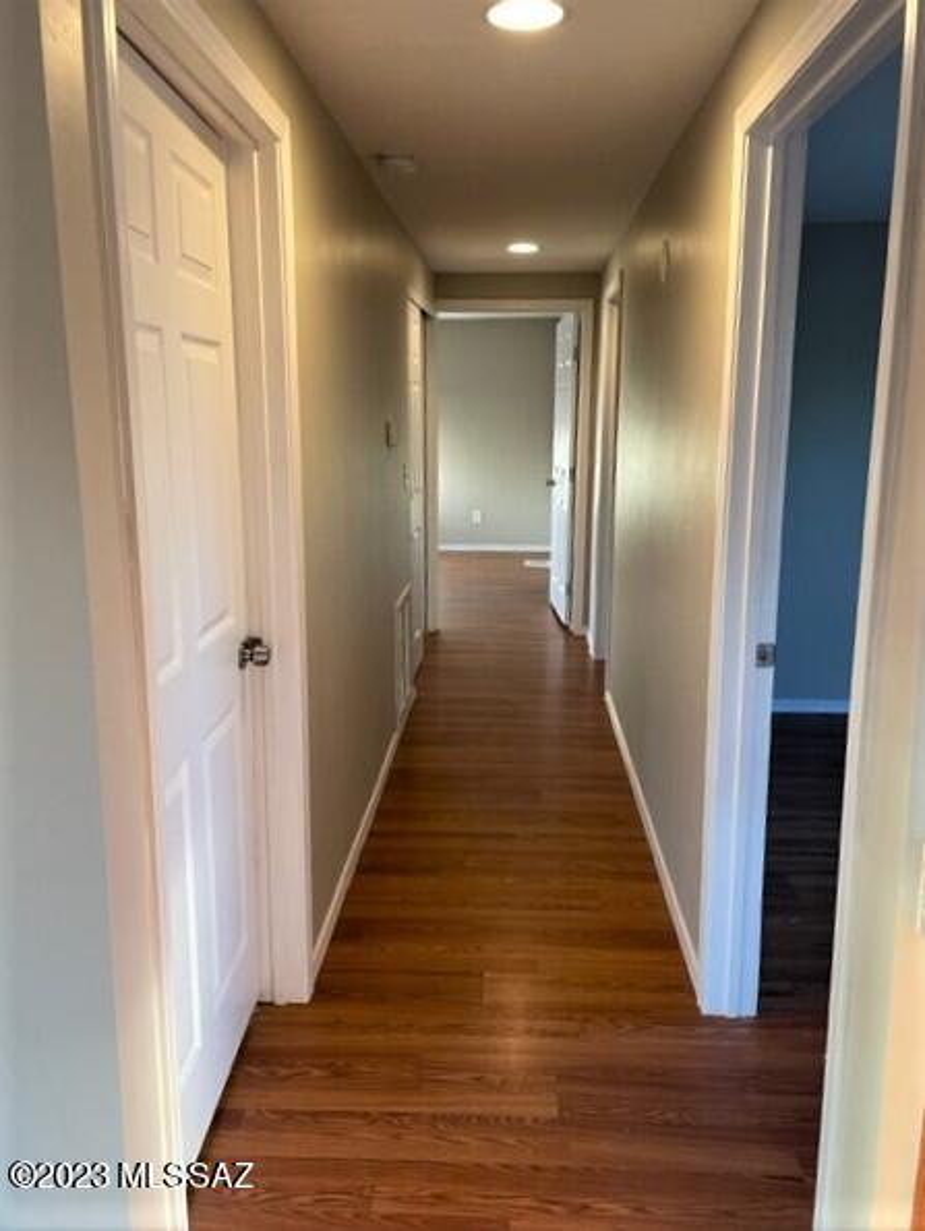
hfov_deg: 53.1
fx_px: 925
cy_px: 616
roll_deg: -3.0
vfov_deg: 67.3
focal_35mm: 26
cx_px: 462
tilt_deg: -11.2
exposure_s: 1/60
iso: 100
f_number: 1.6
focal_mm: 4.2
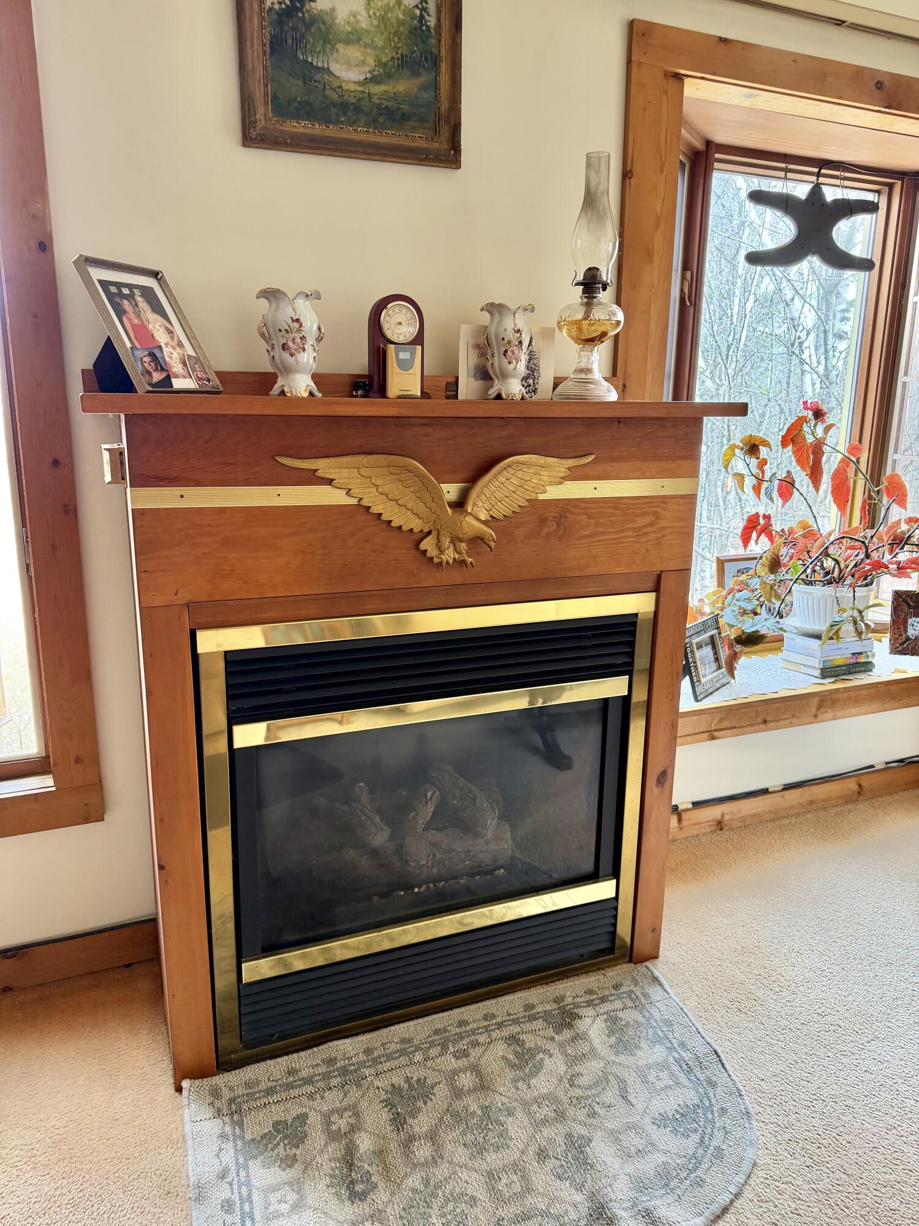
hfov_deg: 56.8
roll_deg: -0.4
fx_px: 850
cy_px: 613
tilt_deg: -11.2
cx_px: 460
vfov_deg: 71.6
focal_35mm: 24
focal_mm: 6.76
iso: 200
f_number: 1.78
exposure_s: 1/62
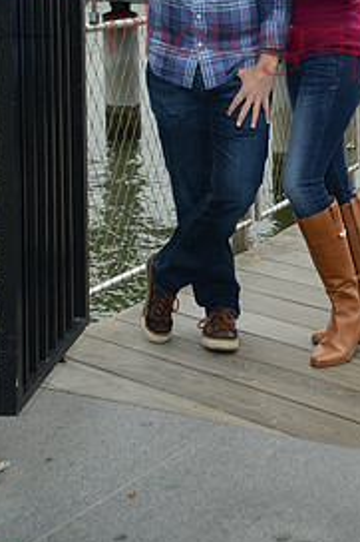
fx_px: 1667
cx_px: 279
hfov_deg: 12.3
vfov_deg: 17.9
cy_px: -16
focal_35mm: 111
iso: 250
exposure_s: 1/250
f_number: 5.6
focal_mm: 52
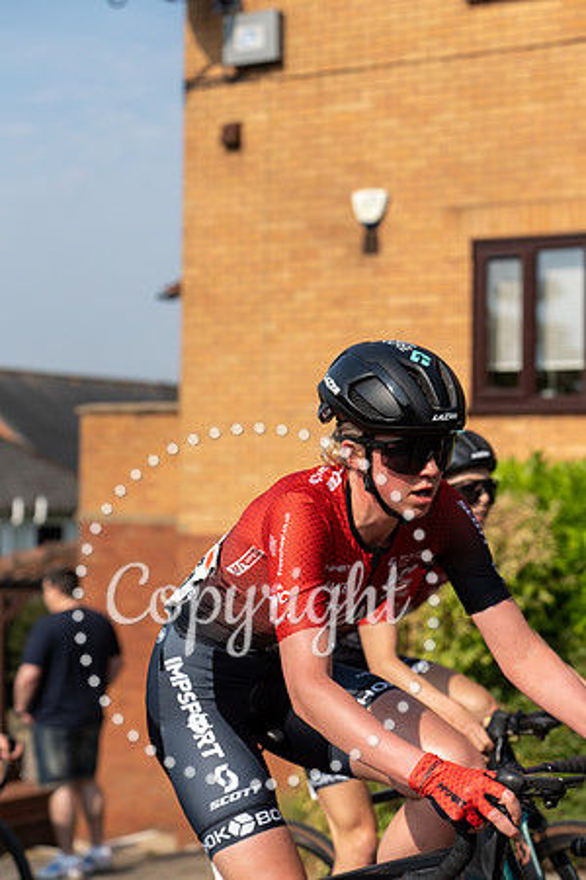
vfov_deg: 27.0
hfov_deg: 18.2
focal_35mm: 75
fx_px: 1831
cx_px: 293
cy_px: 440
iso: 200
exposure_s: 1/1000
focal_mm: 75
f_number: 4
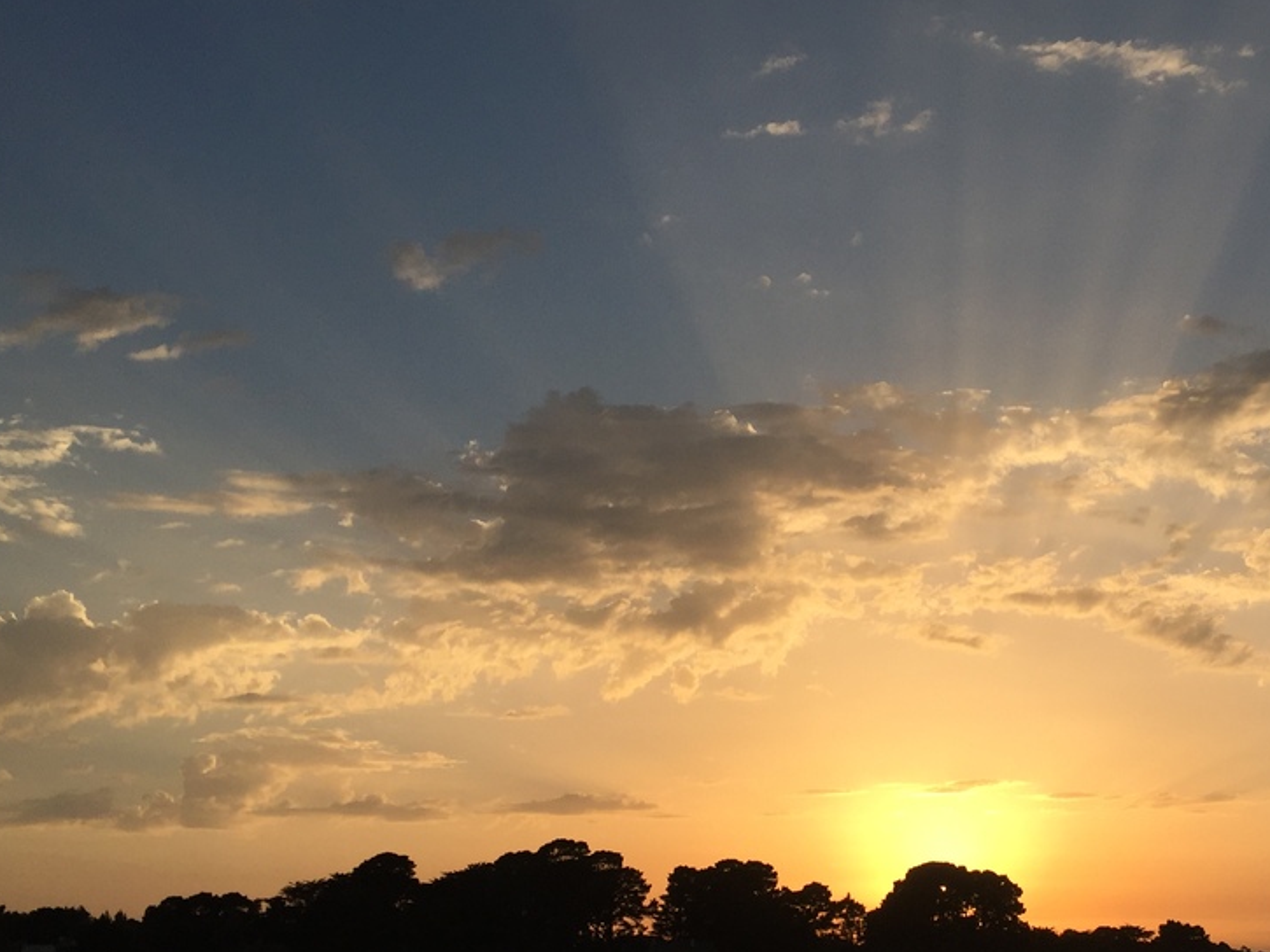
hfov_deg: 38.8
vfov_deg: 30.2
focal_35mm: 48
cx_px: 916
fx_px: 1761
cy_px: 586
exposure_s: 1/2825
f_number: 2.2
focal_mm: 4.15
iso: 32
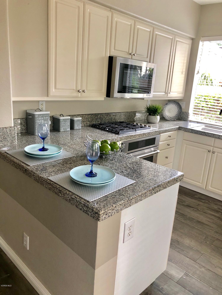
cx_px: 111
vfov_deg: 63.4
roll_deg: -2.2
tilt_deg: -12.7
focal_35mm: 28
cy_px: 148
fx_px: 239
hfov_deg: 49.7
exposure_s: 1/24
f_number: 1.8
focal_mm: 3.99
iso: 32
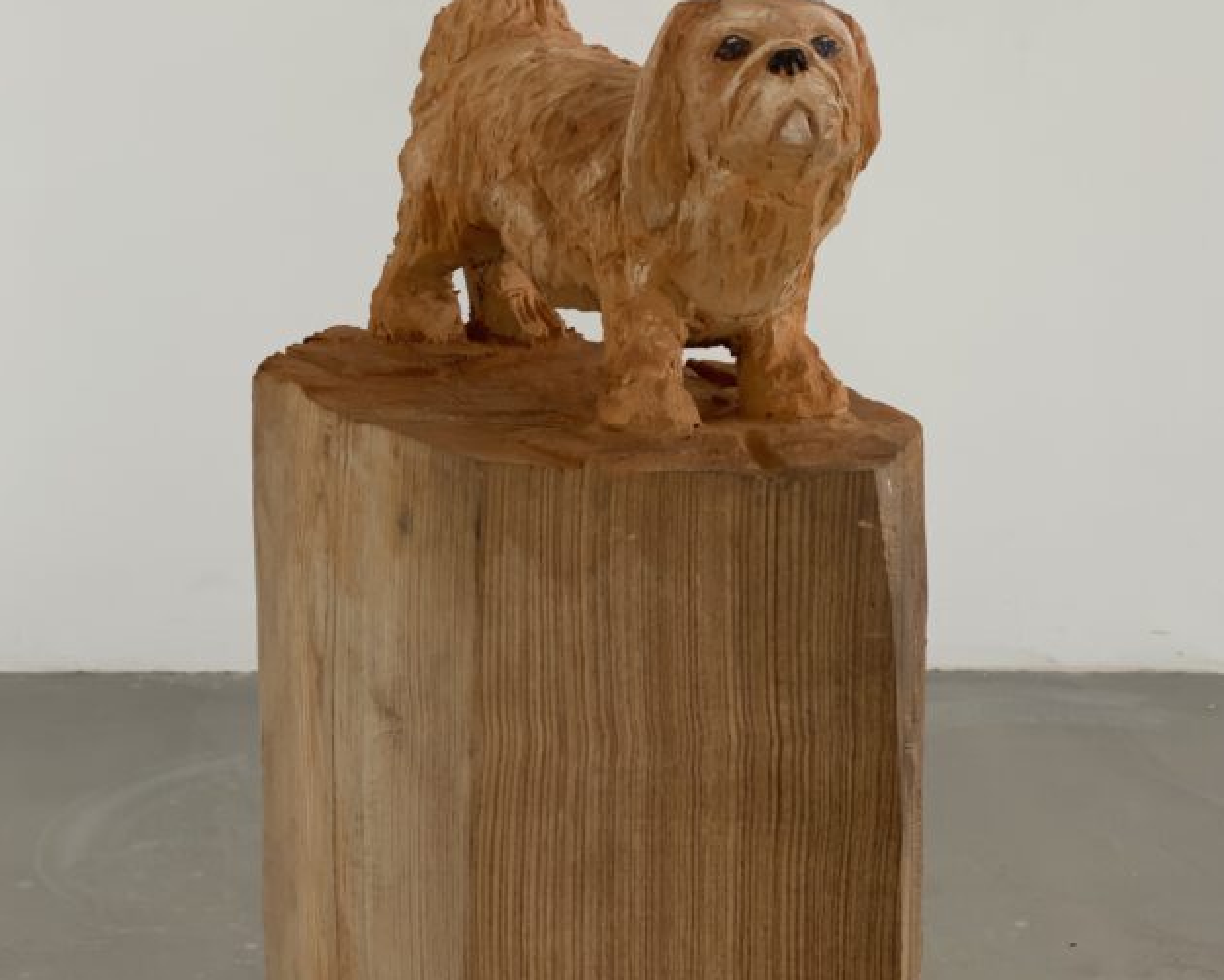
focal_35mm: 83
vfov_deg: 18.3
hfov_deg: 23.0
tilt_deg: -4.4
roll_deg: -1.3
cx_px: 639
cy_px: 141
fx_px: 3007
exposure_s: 1/122
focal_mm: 6
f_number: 2
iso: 25
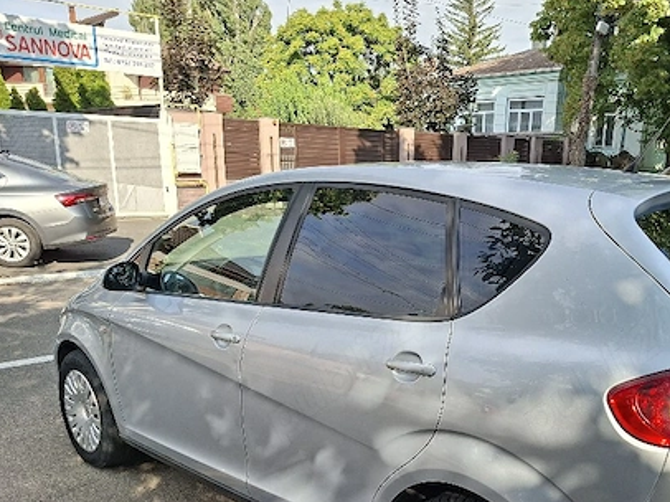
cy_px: 363
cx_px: 439
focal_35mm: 34
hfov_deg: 53.1
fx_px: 658
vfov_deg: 40.8
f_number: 1.8
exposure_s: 1/1111
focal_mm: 5.54
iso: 50
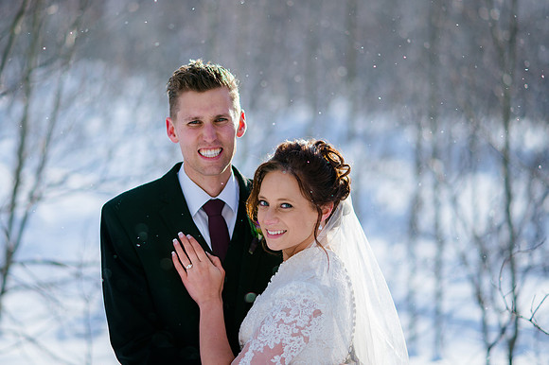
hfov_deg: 17.8
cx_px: 249
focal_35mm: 115
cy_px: 167
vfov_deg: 11.9
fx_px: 1753
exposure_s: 1/2000
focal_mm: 105
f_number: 2
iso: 125
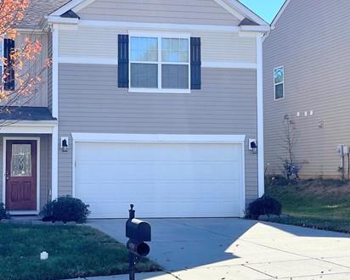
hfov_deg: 29.5
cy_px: 131
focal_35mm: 63
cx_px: 88
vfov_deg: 24.2
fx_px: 653
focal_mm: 5.1
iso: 32
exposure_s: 1/2786
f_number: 1.6
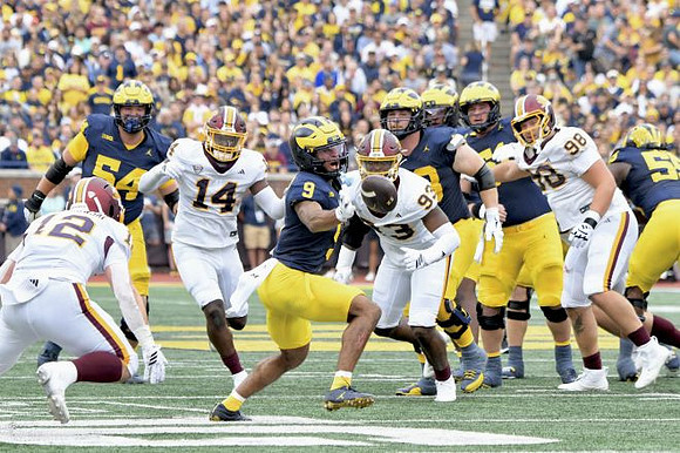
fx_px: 6230
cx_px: 340
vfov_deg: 4.2
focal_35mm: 330
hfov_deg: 6.2
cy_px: 226
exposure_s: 1/1000
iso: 1250
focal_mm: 220
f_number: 5.3
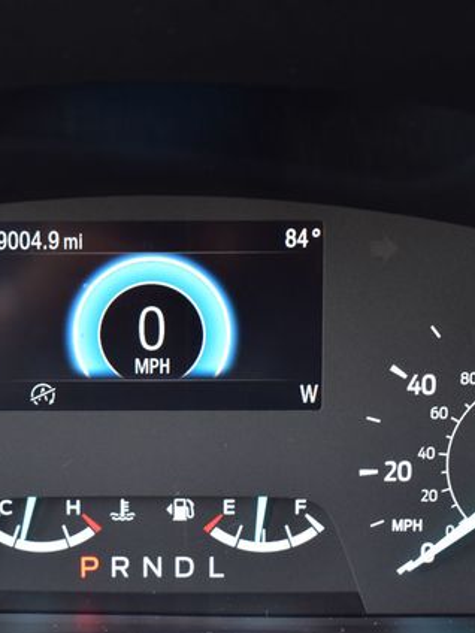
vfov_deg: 26.3
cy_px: 316
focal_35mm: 74
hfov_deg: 19.8
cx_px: 143
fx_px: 1354
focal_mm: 34
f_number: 6.3
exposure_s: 1/20
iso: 400
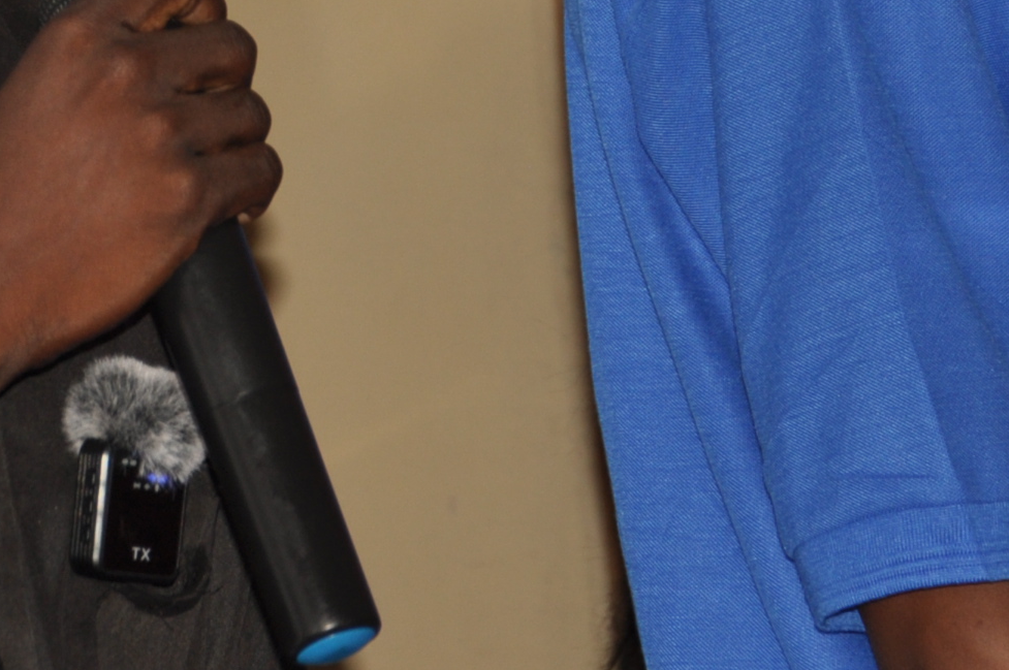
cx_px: -195
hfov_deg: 6.3
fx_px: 9126
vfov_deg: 4.2
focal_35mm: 326
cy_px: -93
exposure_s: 1/60
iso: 200
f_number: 5.3
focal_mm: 66
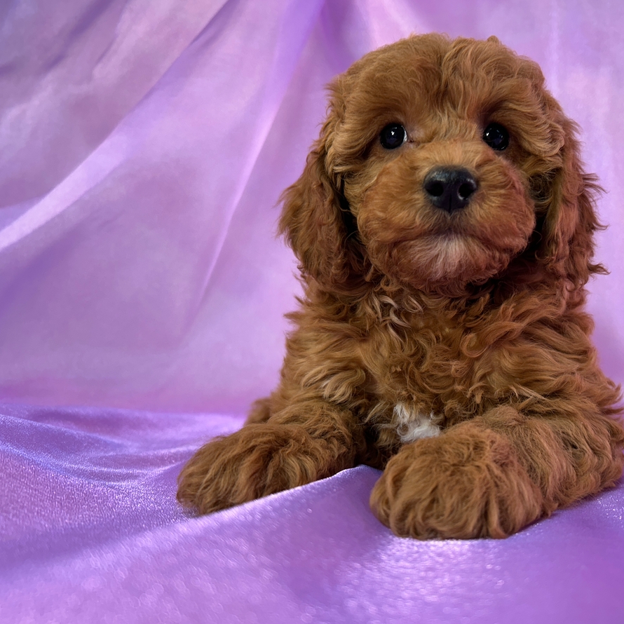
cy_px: 311
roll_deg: -1.2
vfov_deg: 52.5
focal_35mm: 31
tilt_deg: +9.8
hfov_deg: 51.8
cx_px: 402
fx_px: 632
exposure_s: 1/120
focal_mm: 5.7
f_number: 1.5
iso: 64
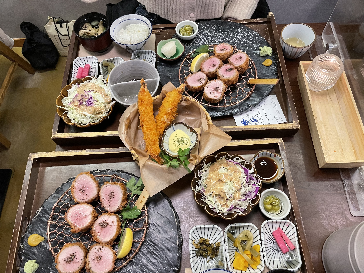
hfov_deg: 67.3
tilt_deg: -64.3
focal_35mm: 26
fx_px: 273
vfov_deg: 53.1
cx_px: 182
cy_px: 136
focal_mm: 4.2
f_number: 1.6
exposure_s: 1/60
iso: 320
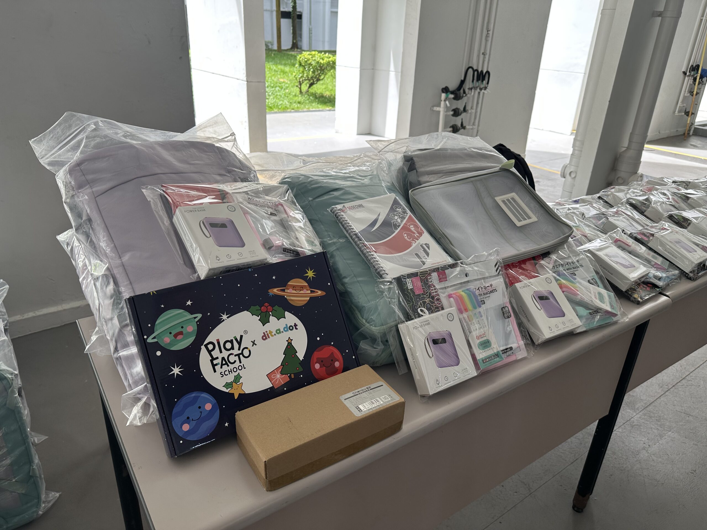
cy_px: 265
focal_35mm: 24
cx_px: 354
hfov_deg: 71.6
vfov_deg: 56.8
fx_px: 490
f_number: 1.78
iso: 80
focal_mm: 6.86
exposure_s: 1/311
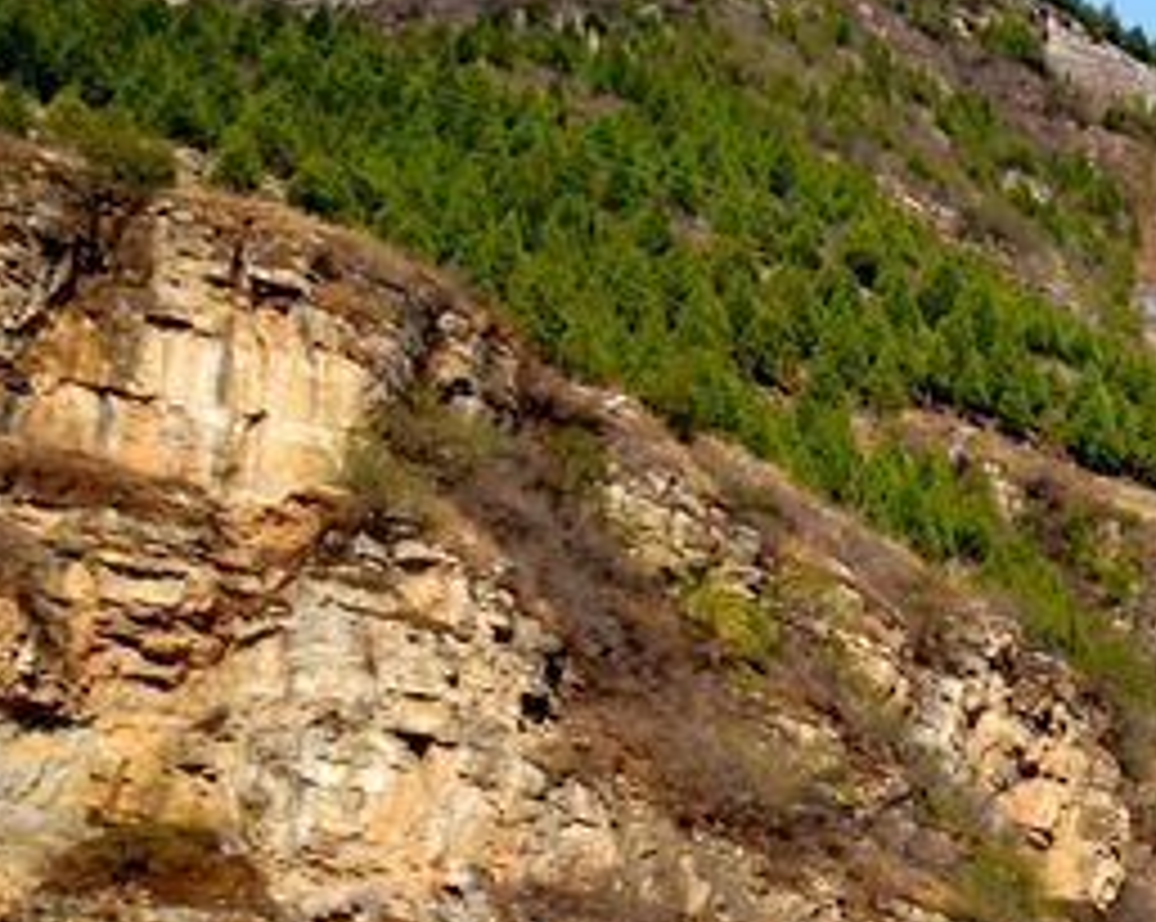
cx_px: 2276
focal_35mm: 112
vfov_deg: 13.3
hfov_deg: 14.4
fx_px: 3828
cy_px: 1147
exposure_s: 1/200
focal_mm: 20
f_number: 7.1
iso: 100
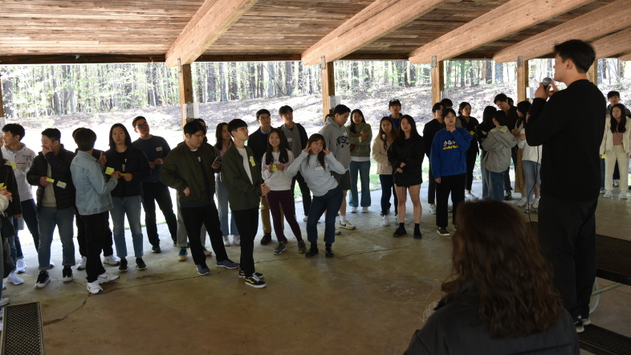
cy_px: 154
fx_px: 535
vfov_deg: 36.6
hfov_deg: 61.0
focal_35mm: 32
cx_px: 314
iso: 400
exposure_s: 1/80
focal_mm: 30
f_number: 4.5
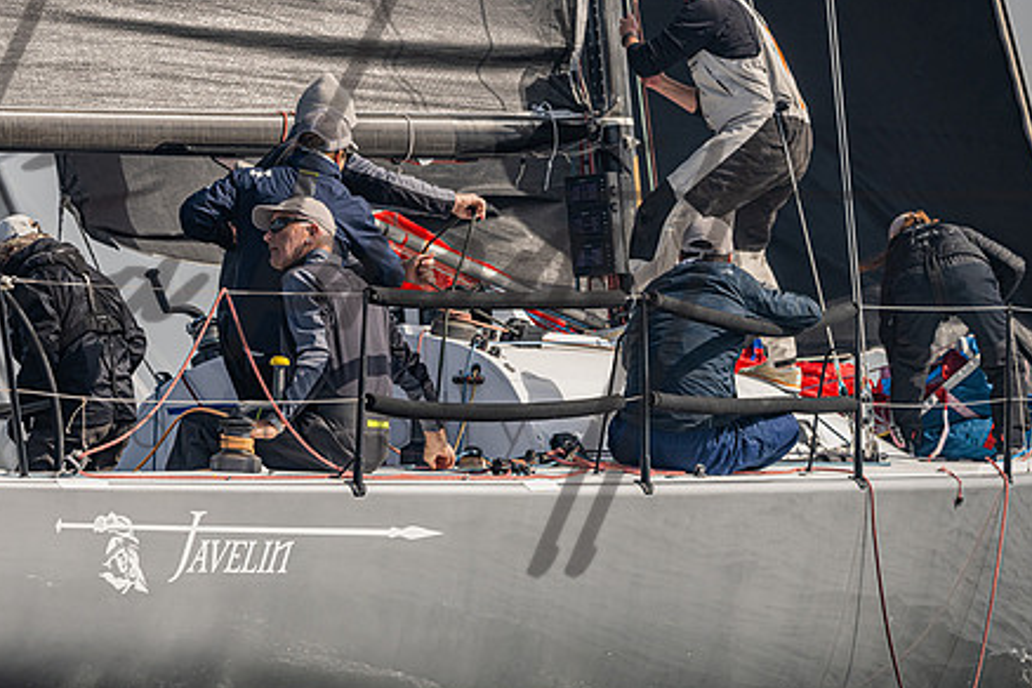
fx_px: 9115
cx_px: 424
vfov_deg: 4.3
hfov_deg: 6.5
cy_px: 251
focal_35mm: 318
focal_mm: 240
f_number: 6.3
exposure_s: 1/2500
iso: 320
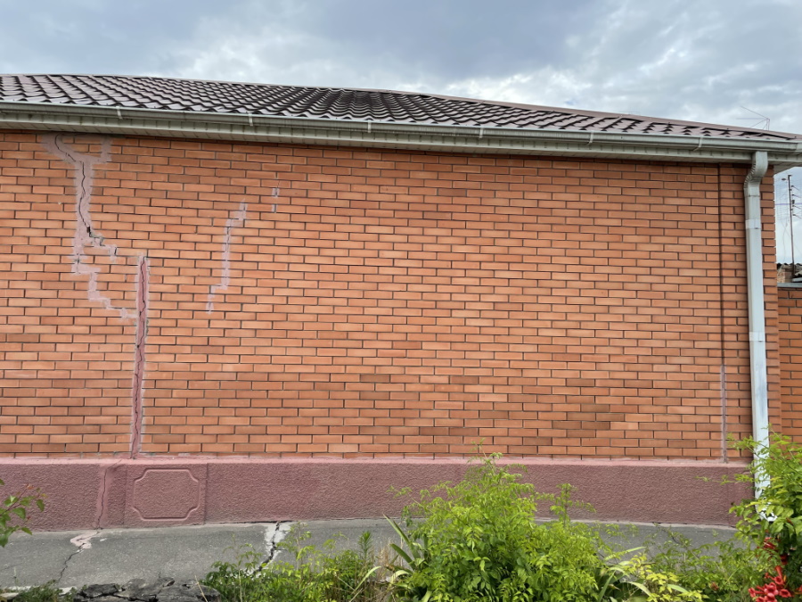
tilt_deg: +5.3
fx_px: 602
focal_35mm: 26
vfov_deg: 53.1
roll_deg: -0.7
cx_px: 401
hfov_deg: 67.3
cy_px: 301
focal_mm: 4.2
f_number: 1.6
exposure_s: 1/360
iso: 32
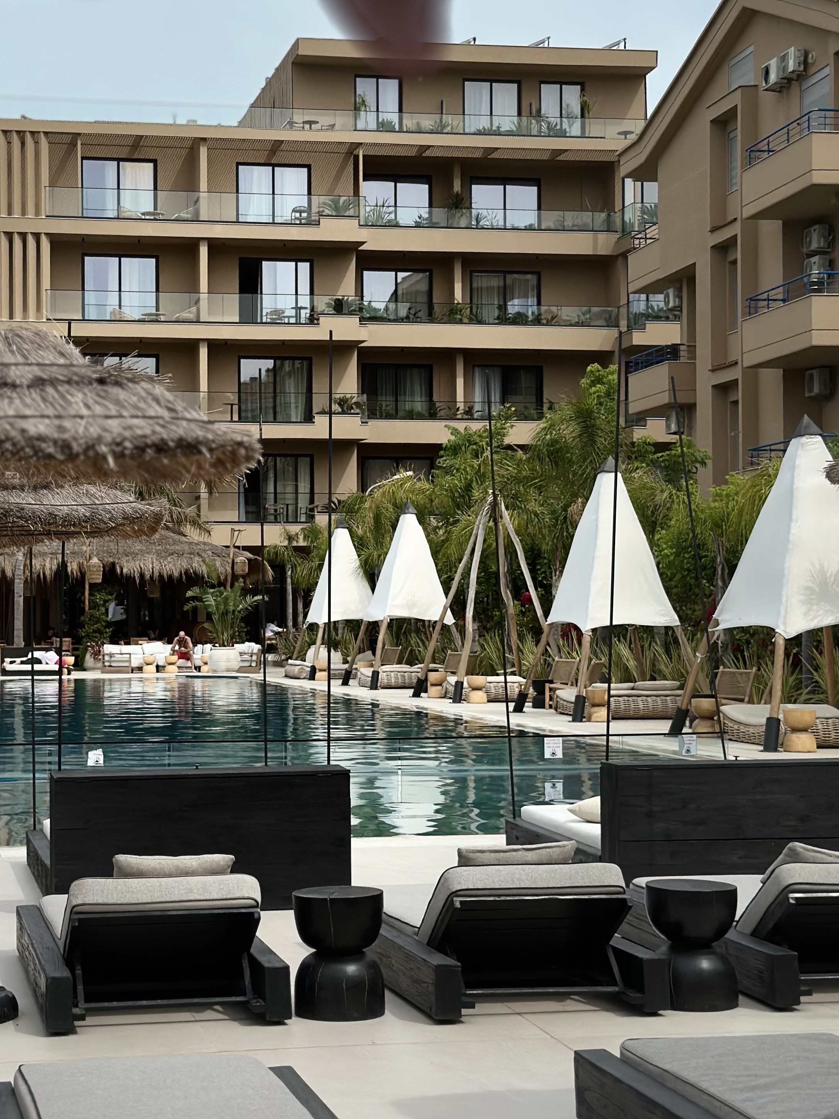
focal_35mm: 67
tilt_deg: +2.9
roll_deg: +0.4
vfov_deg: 29.0
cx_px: 287
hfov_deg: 21.8
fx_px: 2166
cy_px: 533
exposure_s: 1/15873
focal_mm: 6.86
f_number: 1.78
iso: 100
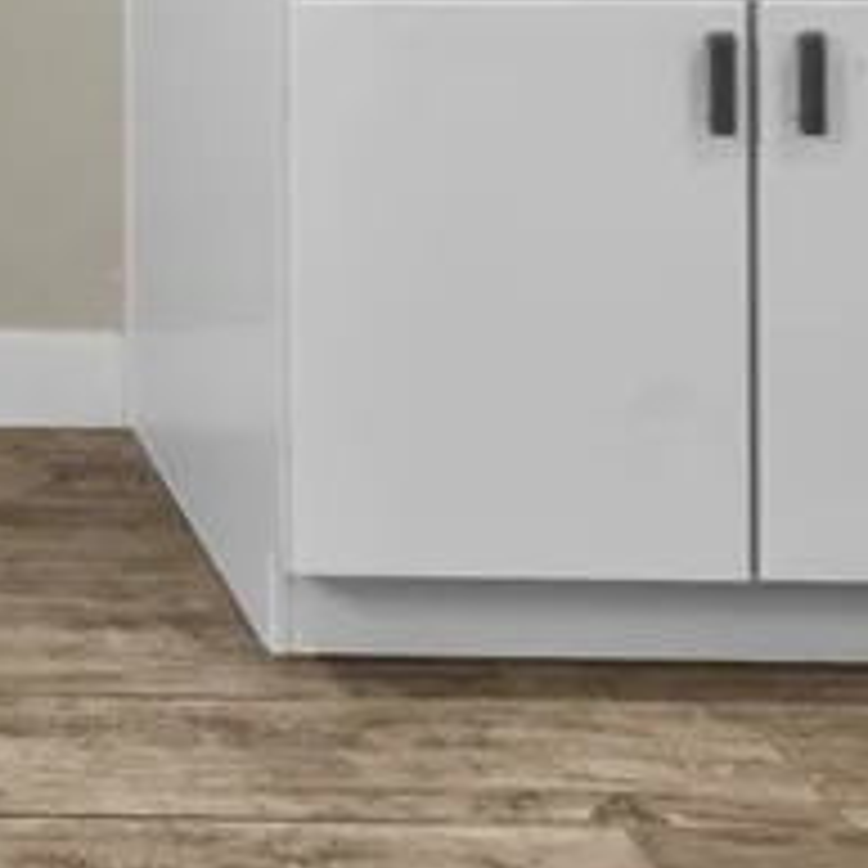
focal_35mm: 81
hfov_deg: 18.2
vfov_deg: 18.1
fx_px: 2298
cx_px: -562
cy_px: -573
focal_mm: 18
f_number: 9
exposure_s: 1/25
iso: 400
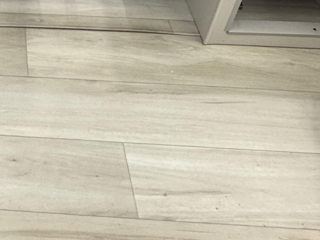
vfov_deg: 20.3
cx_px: -39
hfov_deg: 30.4
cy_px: -166
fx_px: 518
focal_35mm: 56
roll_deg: -0.5
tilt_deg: -30.1
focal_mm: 2.22
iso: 320
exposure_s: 1/44
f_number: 2.2
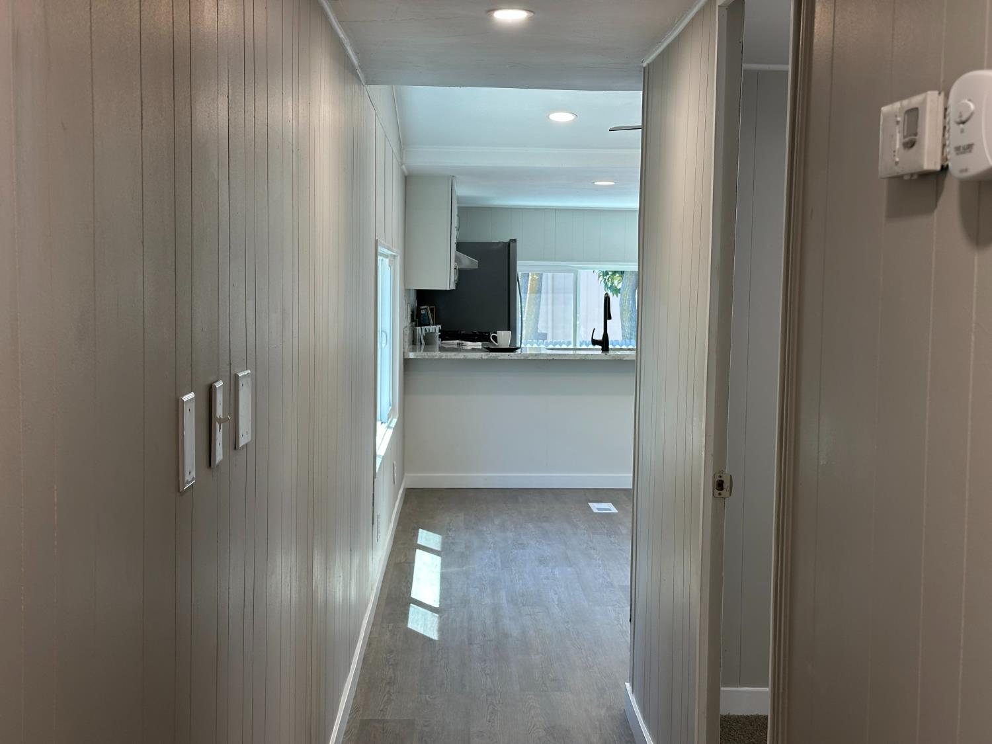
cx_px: 496
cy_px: 372
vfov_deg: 30.3
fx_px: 1376
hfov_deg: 39.7
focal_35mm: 48
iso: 64
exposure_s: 1/113
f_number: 1.78
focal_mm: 6.86
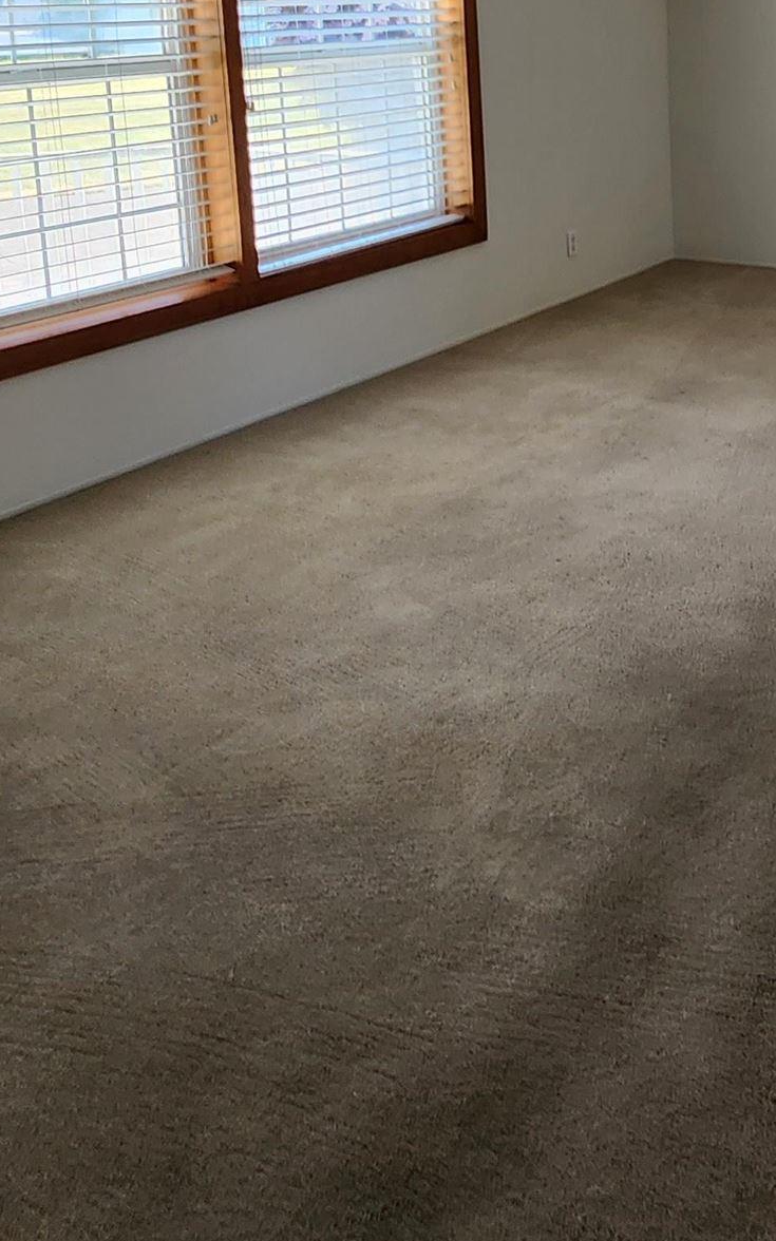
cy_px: 227
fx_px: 1218
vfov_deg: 50.3
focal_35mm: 36
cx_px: 709
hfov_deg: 33.3
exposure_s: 1/60
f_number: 2.2
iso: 64
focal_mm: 2.2
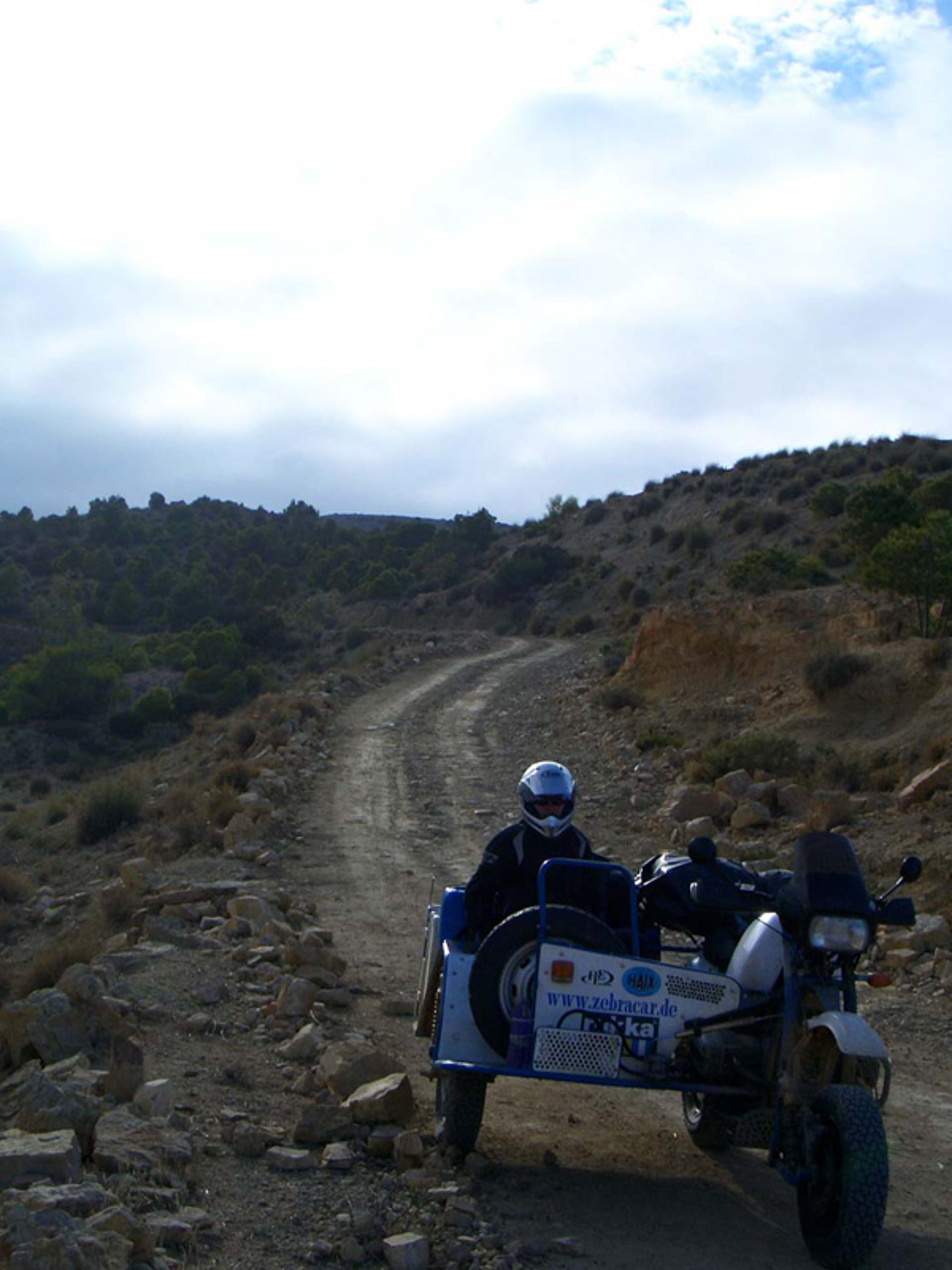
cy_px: 635
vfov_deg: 38.9
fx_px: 1797
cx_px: 476
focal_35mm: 49
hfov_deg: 29.7
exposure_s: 1/640
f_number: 5
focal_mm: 8.2
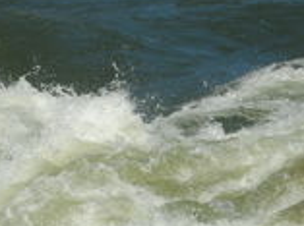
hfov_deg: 6.1
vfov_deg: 4.6
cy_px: 70
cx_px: -83
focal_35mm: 324
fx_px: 2839
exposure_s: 1/1000
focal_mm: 66
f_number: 7.1
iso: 200
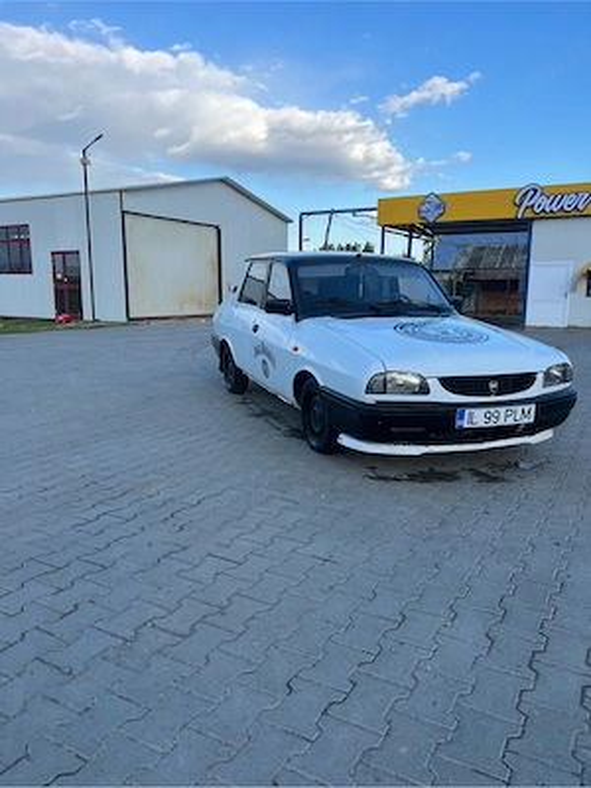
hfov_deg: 53.1
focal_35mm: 26
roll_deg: +0.1
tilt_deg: -9.9
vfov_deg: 67.3
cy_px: 394
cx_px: 296
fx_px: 592
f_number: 1.5
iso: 50
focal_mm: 5.7
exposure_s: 1/1468
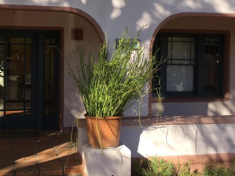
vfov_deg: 26.9
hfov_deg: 35.5
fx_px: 366
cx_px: 97
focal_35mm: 54
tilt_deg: -0.6
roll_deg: -0.7
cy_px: 59
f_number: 2.2
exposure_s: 1/705
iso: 25
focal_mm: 4.15
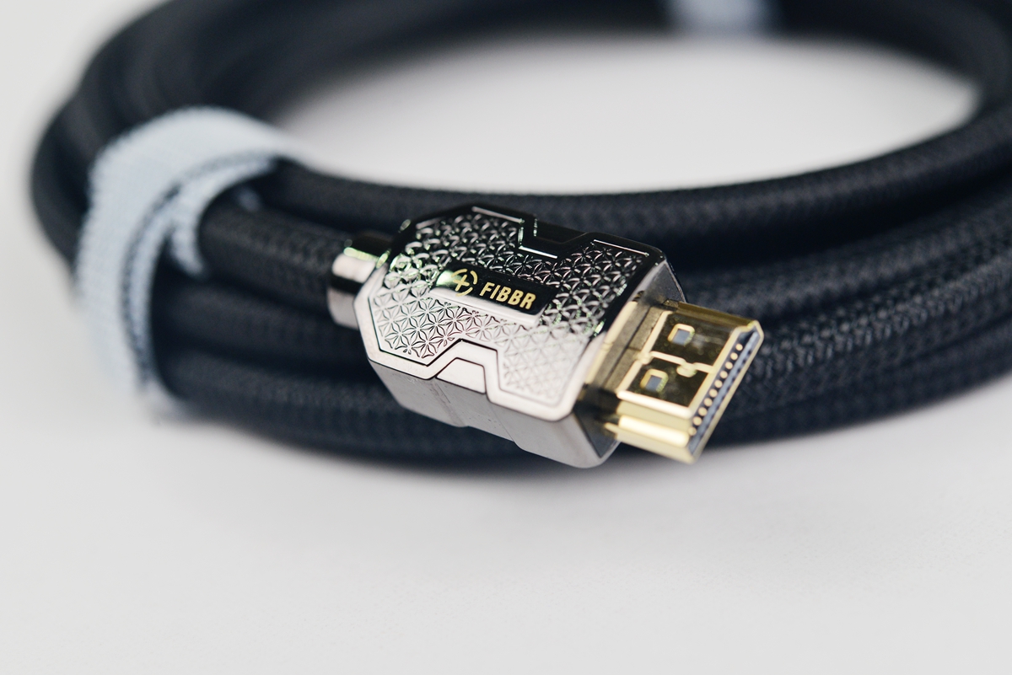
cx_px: 506
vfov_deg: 22.6
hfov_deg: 33.4
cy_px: 338
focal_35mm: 60
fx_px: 1687
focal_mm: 60
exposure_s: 1/400
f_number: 5.6
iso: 800
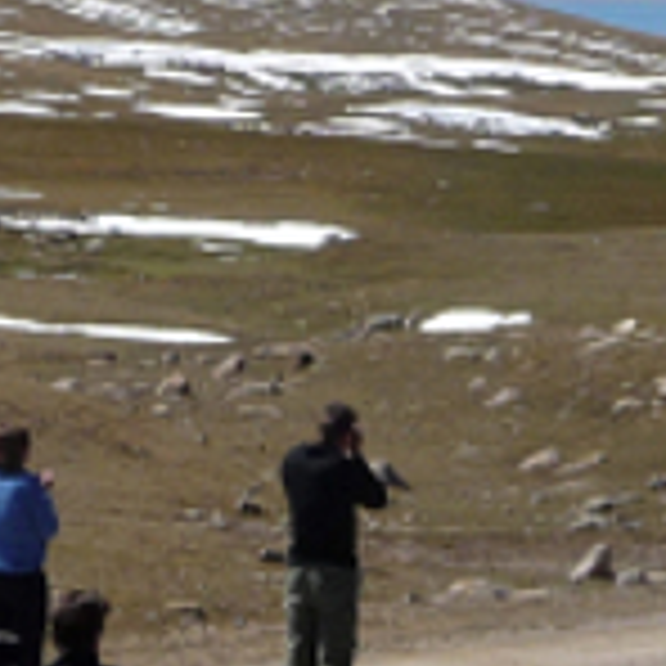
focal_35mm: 171
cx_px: 410
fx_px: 3722
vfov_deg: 10.2
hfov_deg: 10.2
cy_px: 135
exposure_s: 1/320
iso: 100
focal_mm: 4.7
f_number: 8
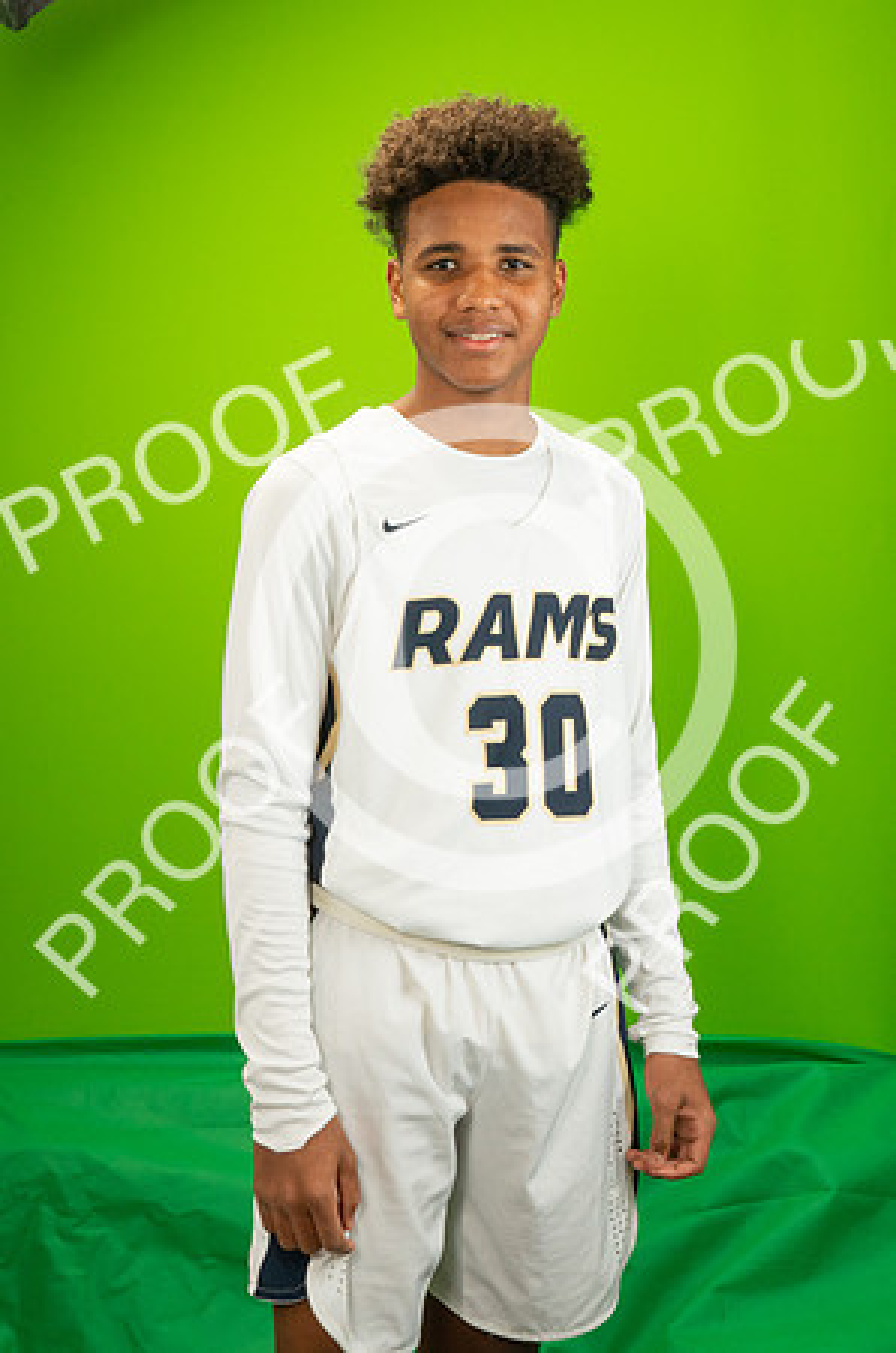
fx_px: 1998
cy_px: 528
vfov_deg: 37.2
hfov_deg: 25.2
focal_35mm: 53
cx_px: 383
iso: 800
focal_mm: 28
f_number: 20
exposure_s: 1/60
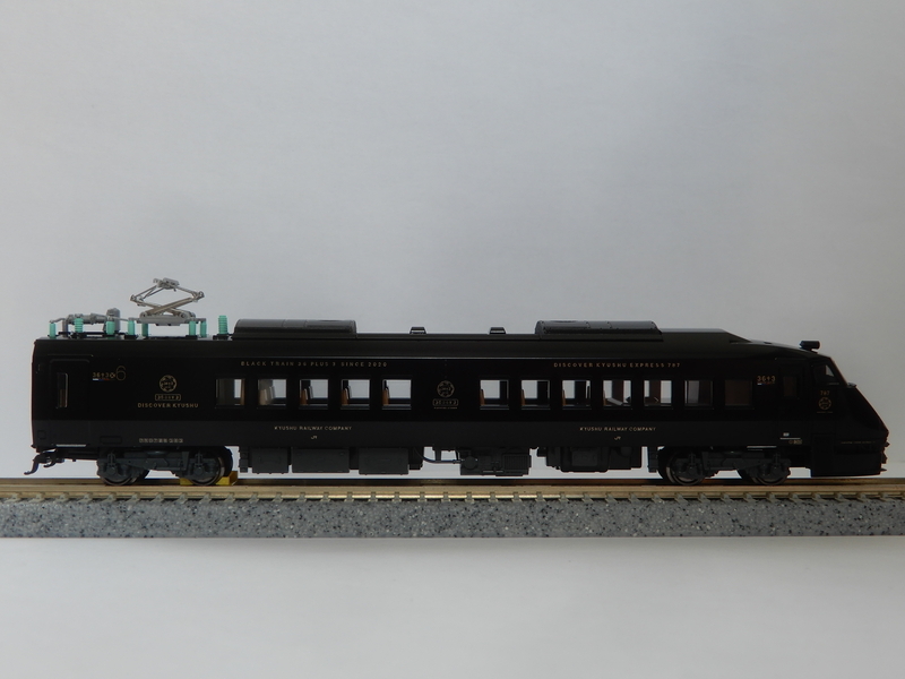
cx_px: 452
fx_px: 1098
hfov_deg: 44.8
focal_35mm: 42
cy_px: 340
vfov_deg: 34.3
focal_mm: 7.5
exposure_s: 1/30
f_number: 4
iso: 80
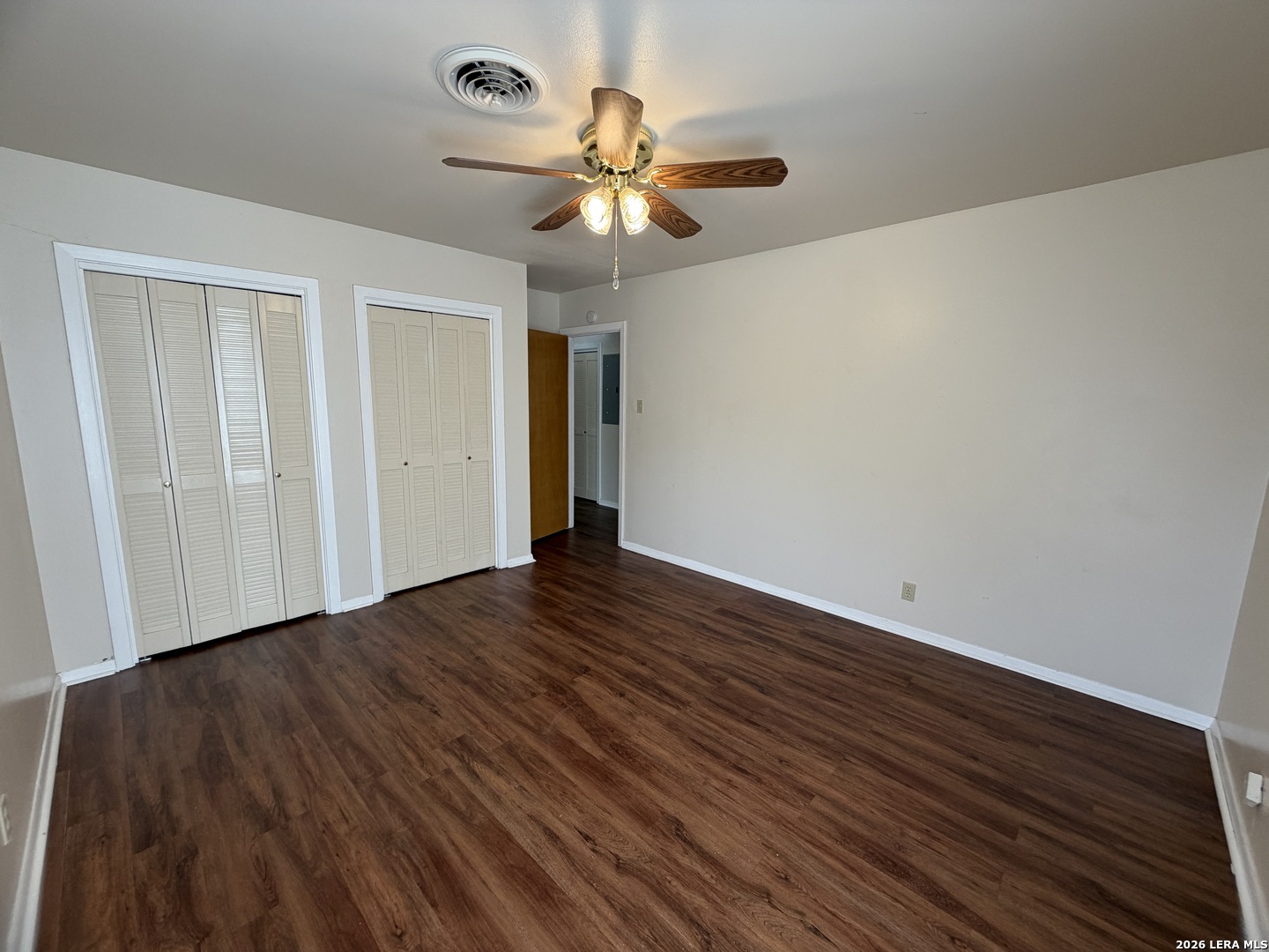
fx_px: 513
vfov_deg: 85.7
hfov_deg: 102.1
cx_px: 634
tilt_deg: -9.1
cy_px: 476
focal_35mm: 14
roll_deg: -0.4
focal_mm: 2.22
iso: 125
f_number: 2.2
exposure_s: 1/120
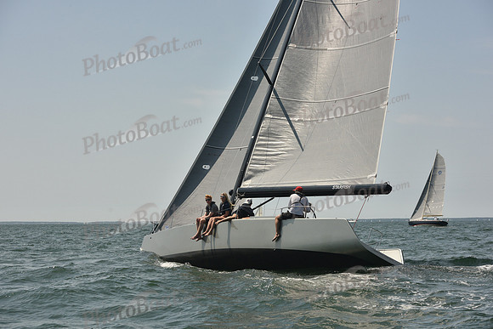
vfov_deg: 19.5
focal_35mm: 70
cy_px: 164
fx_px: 959
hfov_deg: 28.8
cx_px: 246
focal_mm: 70
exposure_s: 1/1000
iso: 320
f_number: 8
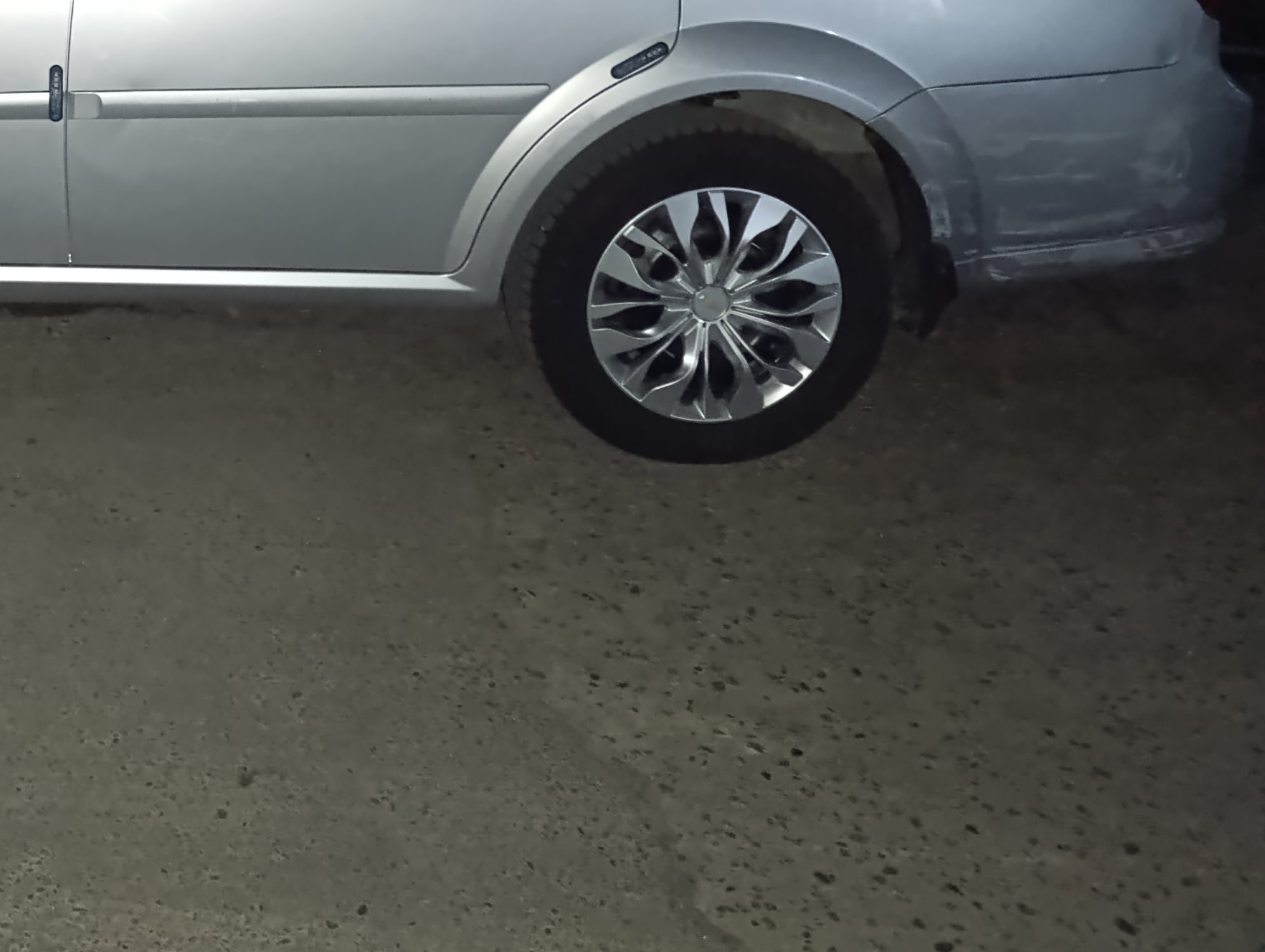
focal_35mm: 47
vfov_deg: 29.1
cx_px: -24
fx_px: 1720
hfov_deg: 36.1
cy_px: 21
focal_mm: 6.14
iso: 8000
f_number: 1.6
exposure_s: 1/25
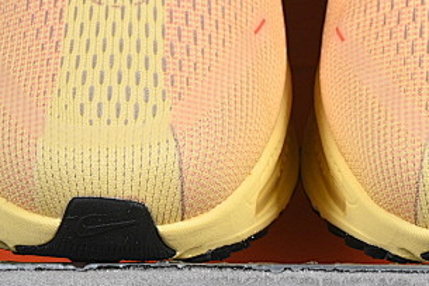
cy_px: -49
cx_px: 301
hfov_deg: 7.7
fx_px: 3168
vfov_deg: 5.1
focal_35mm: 266
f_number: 8
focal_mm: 50
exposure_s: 1/80
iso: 160
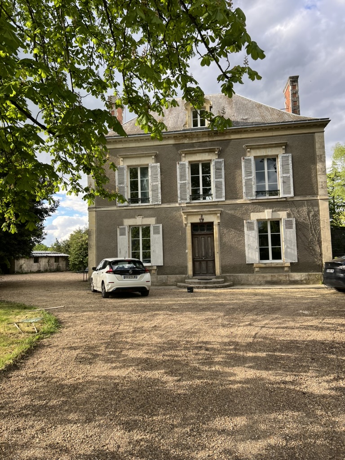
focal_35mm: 26
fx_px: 346
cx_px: 172
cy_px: 230
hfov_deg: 53.1
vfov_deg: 67.3
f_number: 1.5
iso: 50
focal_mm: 5.7
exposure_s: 1/728
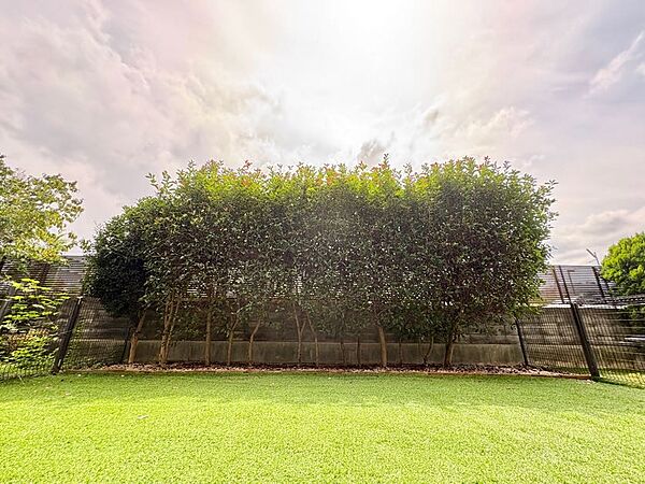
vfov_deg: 85.7
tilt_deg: +19.5
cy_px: 242
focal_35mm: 14
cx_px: 322
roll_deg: -0.5
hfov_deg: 102.1
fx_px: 261
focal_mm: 2.22
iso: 50
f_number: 2.2
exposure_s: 1/301
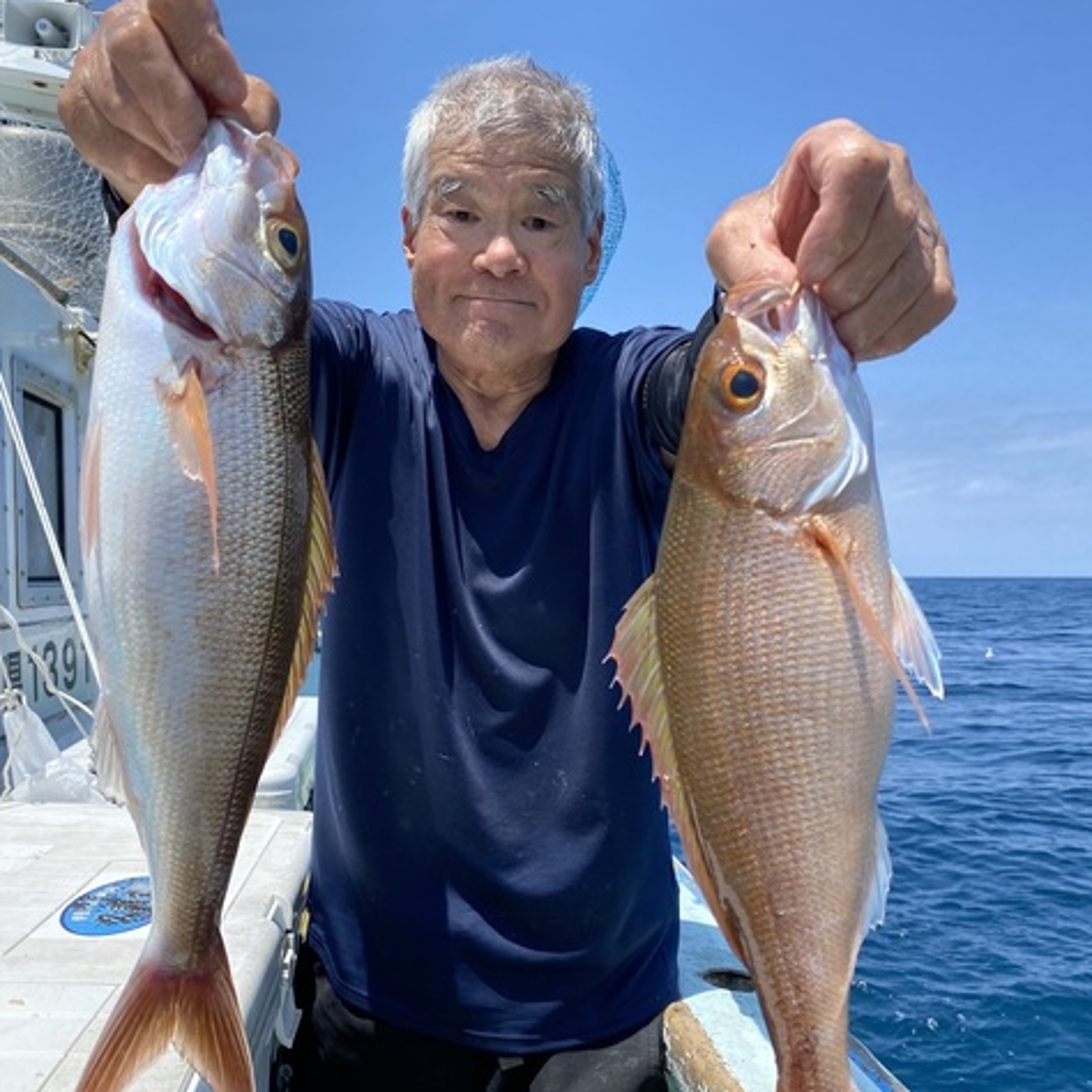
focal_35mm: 31
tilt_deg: +0.8
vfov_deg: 52.5
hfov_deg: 52.5
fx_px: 1106
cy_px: 548
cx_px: 498
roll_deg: -0.9
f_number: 1.8
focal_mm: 4.25
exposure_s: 1/2410
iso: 32
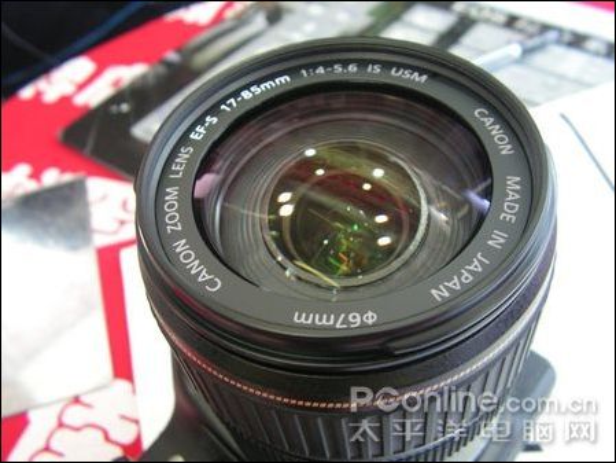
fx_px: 641
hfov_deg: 51.3
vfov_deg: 39.7
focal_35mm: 36
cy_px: 232
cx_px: 308
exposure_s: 1/8
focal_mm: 6
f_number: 3.2
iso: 200
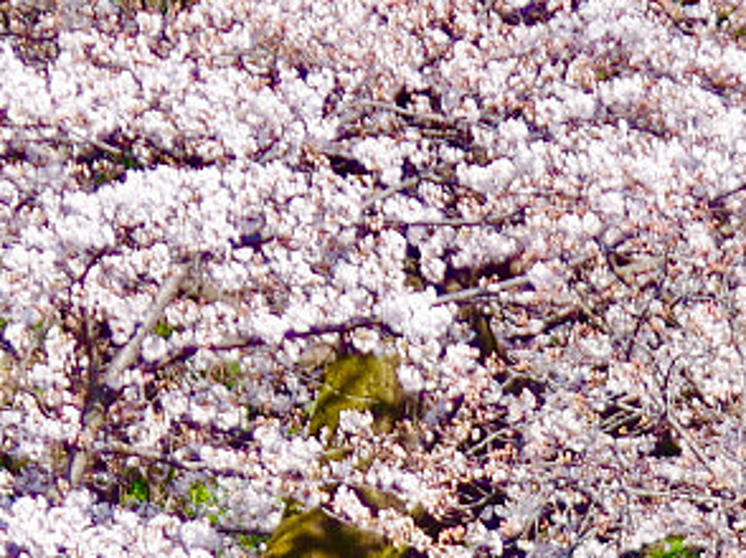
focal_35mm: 1060
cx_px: 383
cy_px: 789
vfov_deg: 1.4
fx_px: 22817
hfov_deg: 1.9
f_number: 4.5
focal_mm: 135
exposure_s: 1/500
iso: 125
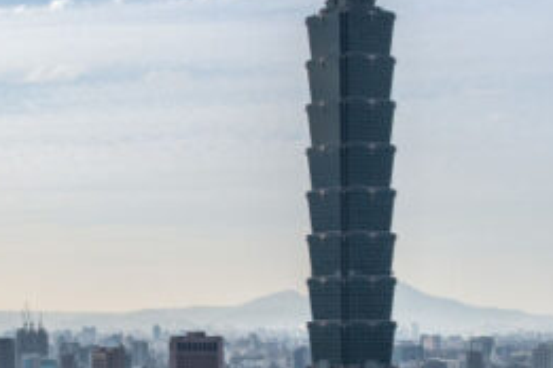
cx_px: 125
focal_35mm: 103
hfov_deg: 19.7
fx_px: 1582
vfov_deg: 13.2
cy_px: 326
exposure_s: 1/800
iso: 400
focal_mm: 35
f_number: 6.3
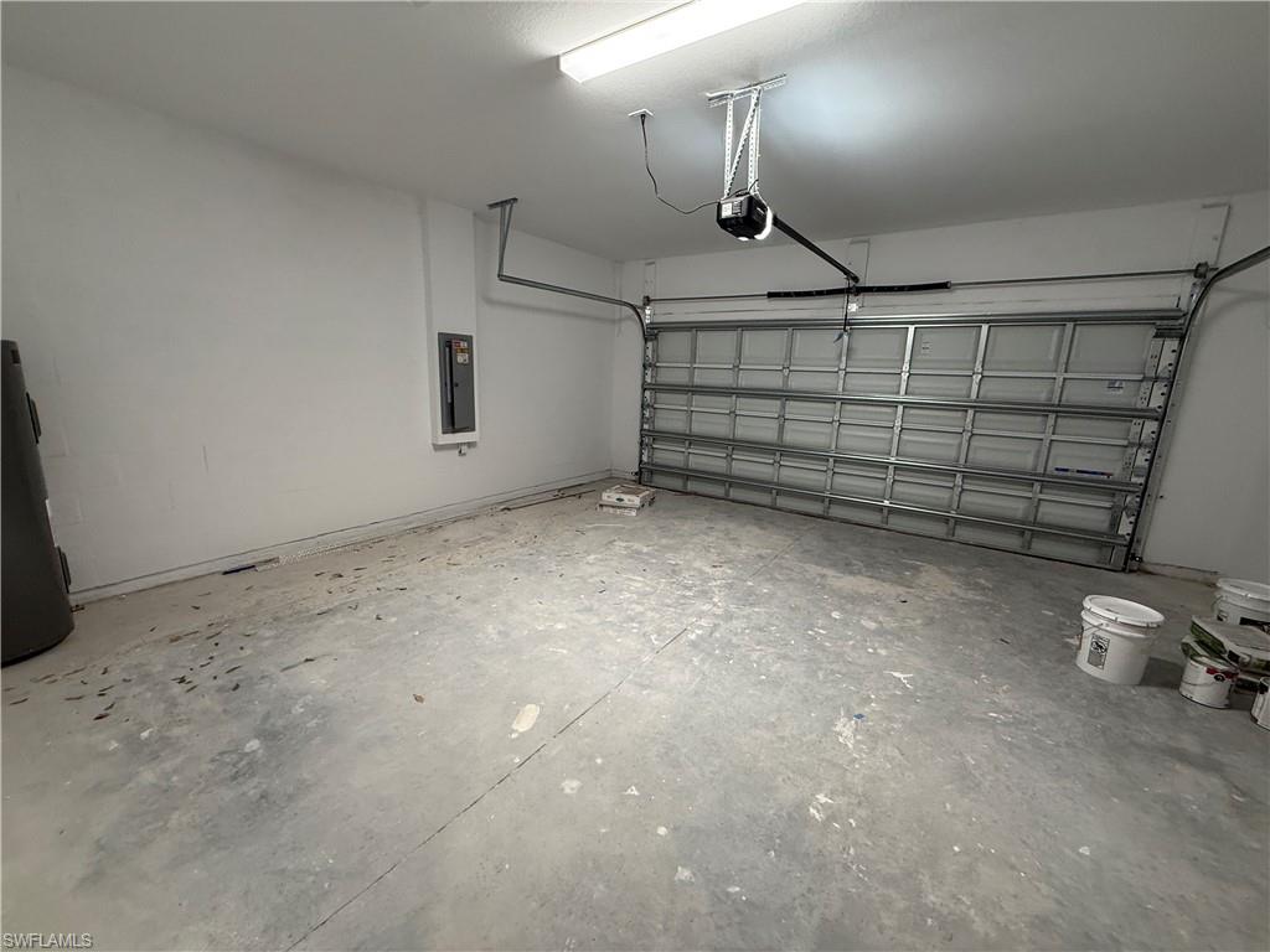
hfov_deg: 102.1
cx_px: 635
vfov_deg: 85.7
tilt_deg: -10.6
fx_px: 514
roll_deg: -1.3
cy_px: 476
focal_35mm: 14
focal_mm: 2.22
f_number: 2.2
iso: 200
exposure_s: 1/60
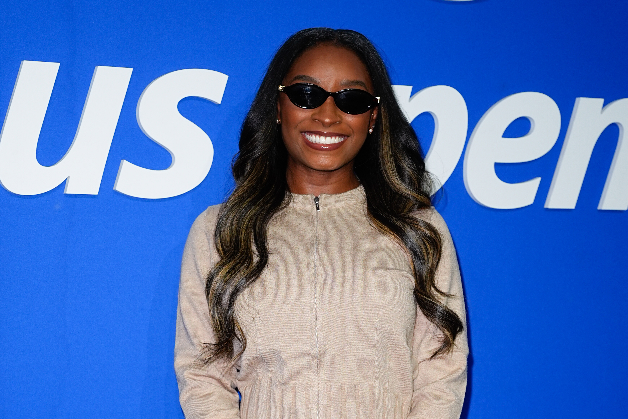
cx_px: 314
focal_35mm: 46
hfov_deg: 42.7
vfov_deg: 29.2
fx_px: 802
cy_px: 210
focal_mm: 46
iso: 400
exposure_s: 1/500
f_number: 4
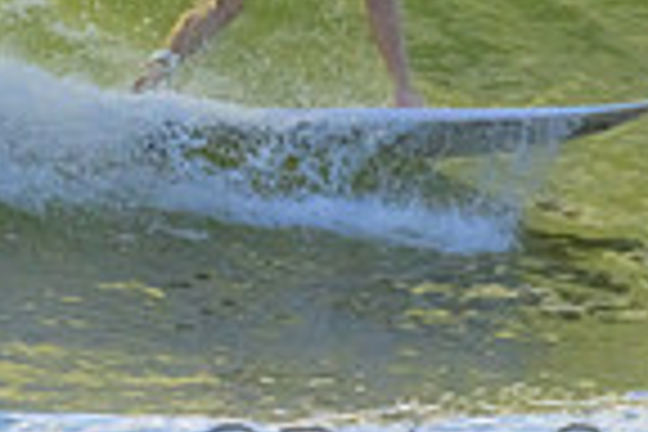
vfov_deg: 0.4
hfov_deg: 0.6
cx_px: 540
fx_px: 57829
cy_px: -281
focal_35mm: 3213
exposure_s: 1/2000
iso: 1400
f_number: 11
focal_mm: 800
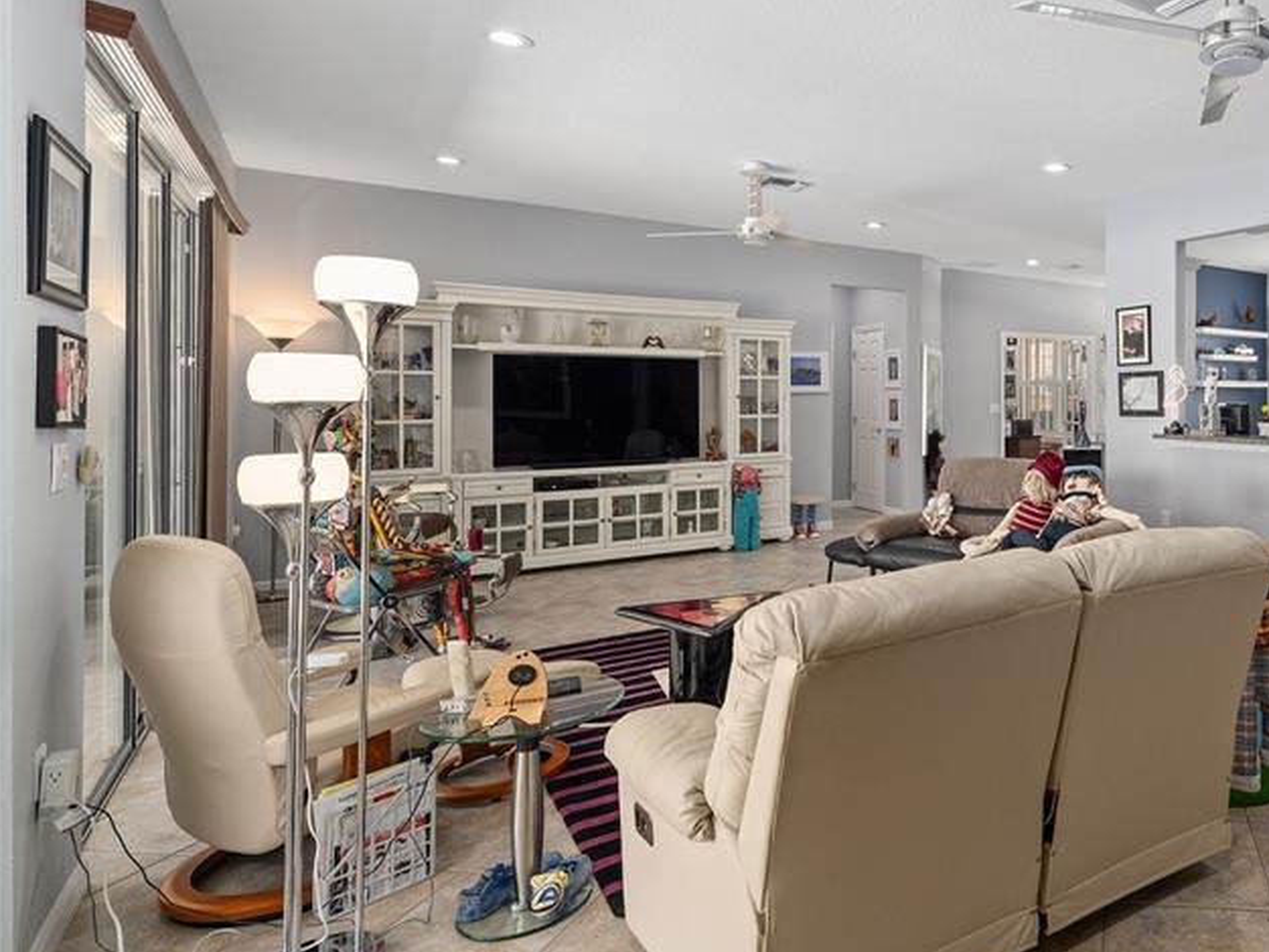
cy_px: 397
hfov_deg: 68.2
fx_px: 807
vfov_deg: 60.8
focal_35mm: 22
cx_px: 1036
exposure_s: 1/20
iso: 320
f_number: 8
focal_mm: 14
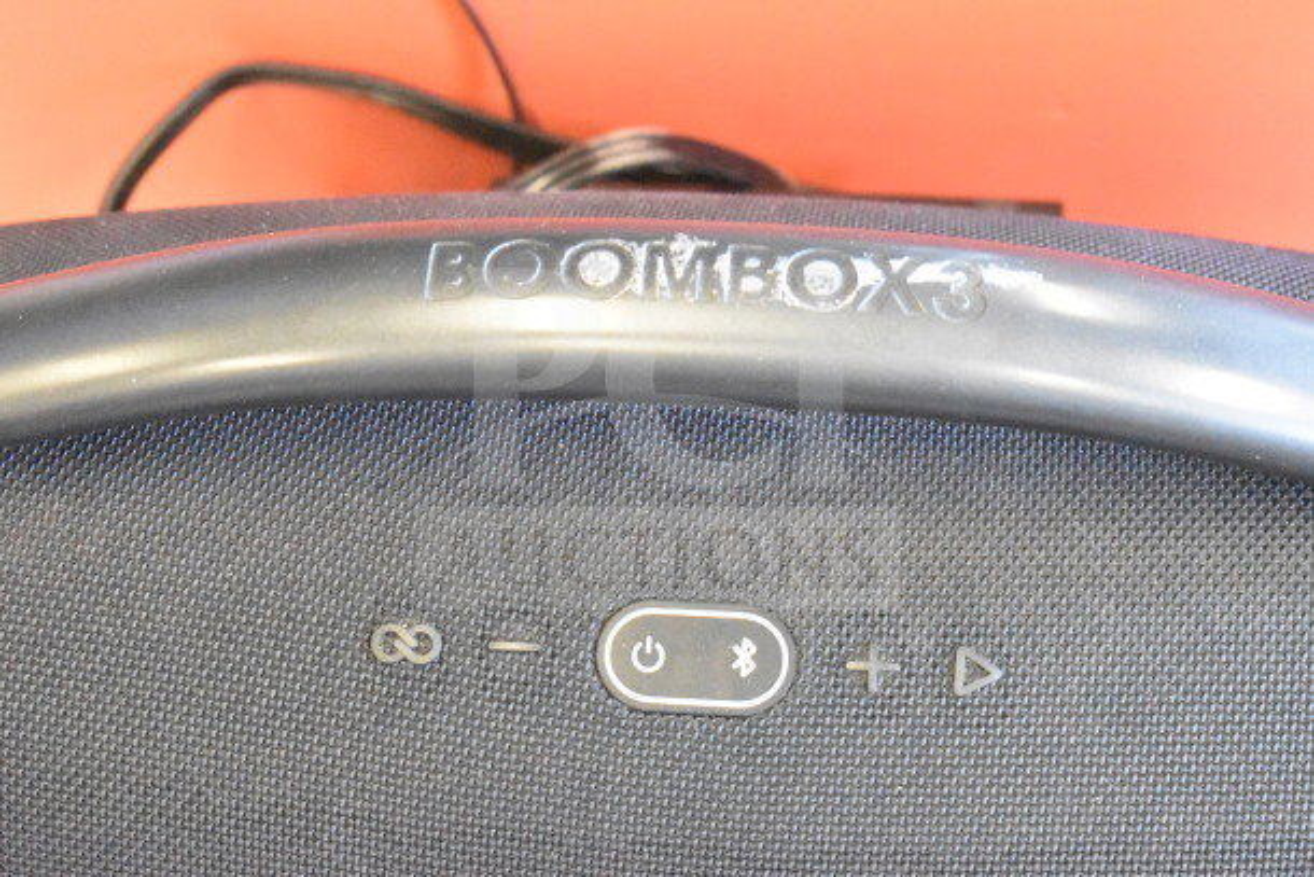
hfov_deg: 24.6
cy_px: 438
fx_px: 3012
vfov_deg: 16.6
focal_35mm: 82
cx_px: 657
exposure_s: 1/100
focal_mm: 55
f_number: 5.6
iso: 25600
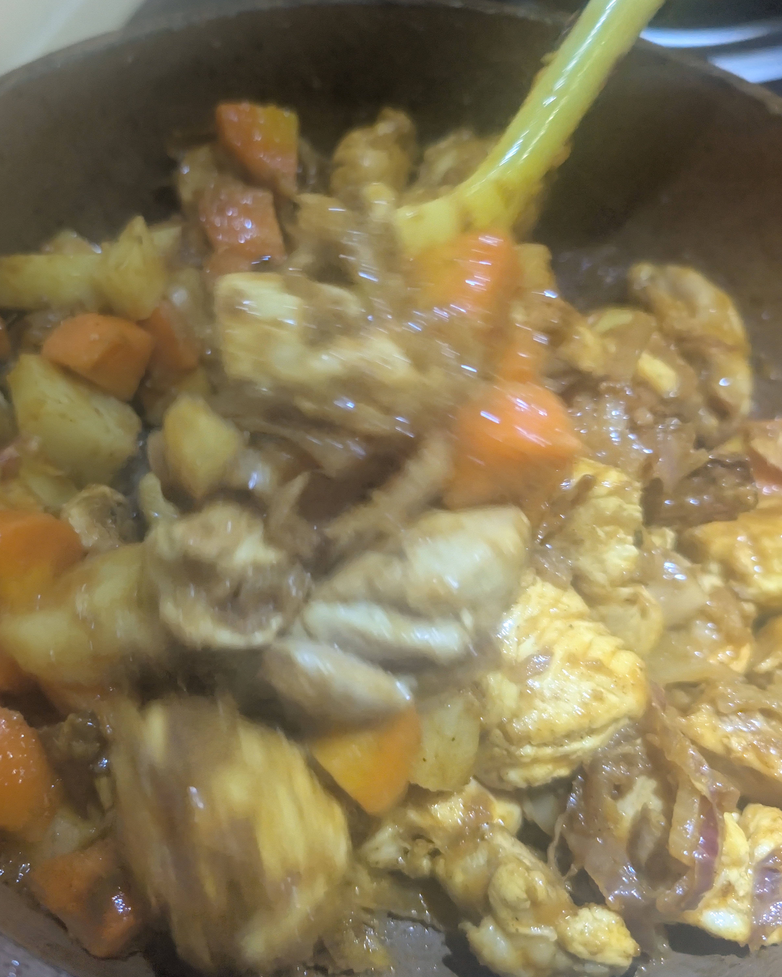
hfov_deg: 45.4
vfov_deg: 55.7
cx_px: 294
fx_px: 926
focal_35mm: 32
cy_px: 490
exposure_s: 1/105
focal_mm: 6.9
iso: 965
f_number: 1.68
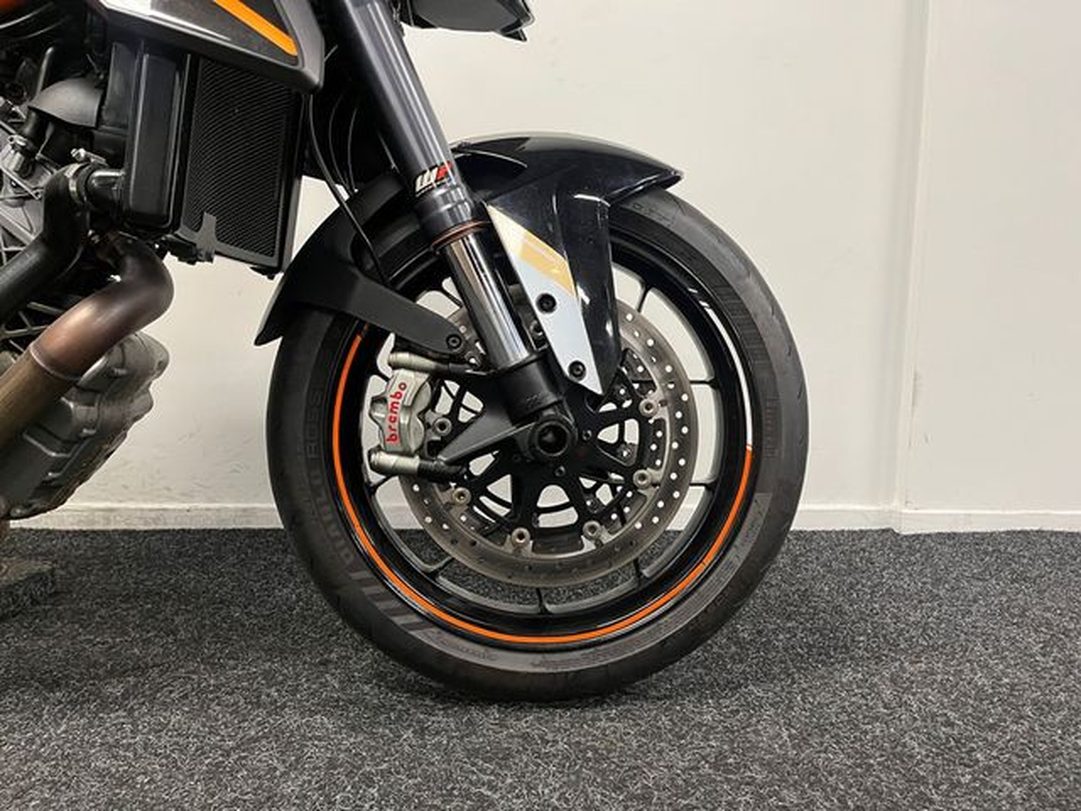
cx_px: 540
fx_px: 812
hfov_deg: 67.3
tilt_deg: -7.5
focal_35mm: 26
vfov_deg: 53.1
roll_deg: -0.1
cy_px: 406
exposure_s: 1/50
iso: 160
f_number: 1.6
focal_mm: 5.1
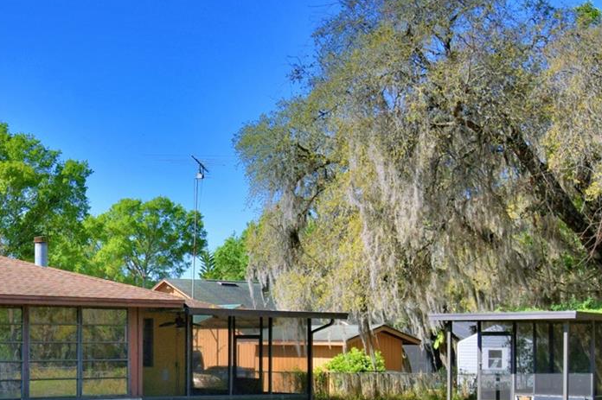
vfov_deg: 19.5
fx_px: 1153
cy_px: 329
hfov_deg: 27.9
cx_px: 35
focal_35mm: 69
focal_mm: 20
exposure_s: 1/640
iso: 100
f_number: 5.6
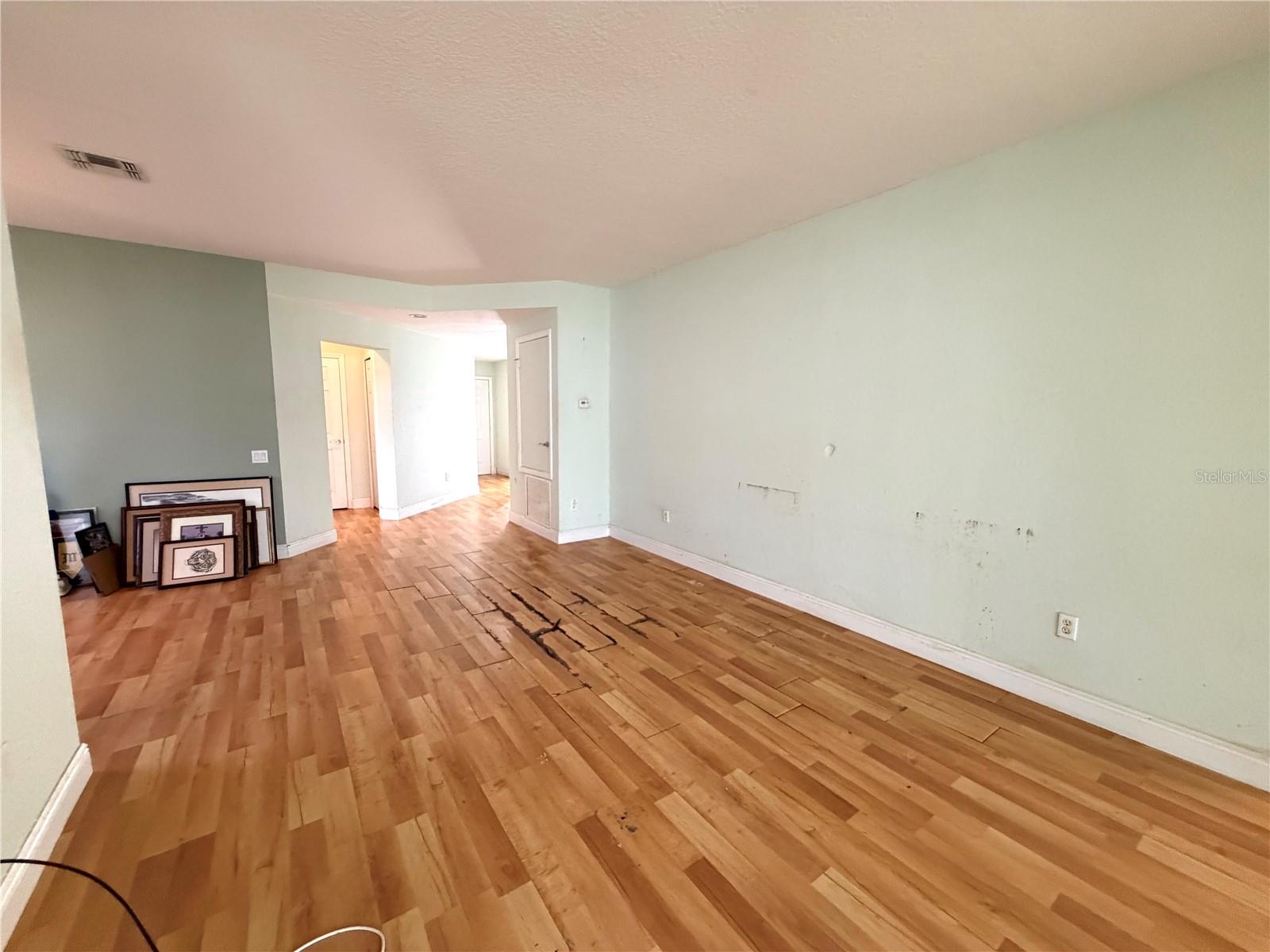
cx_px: 635
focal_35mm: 14
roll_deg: -1.2
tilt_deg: -4.4
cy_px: 476
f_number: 2.2
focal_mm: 2.22
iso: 640
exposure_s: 1/60
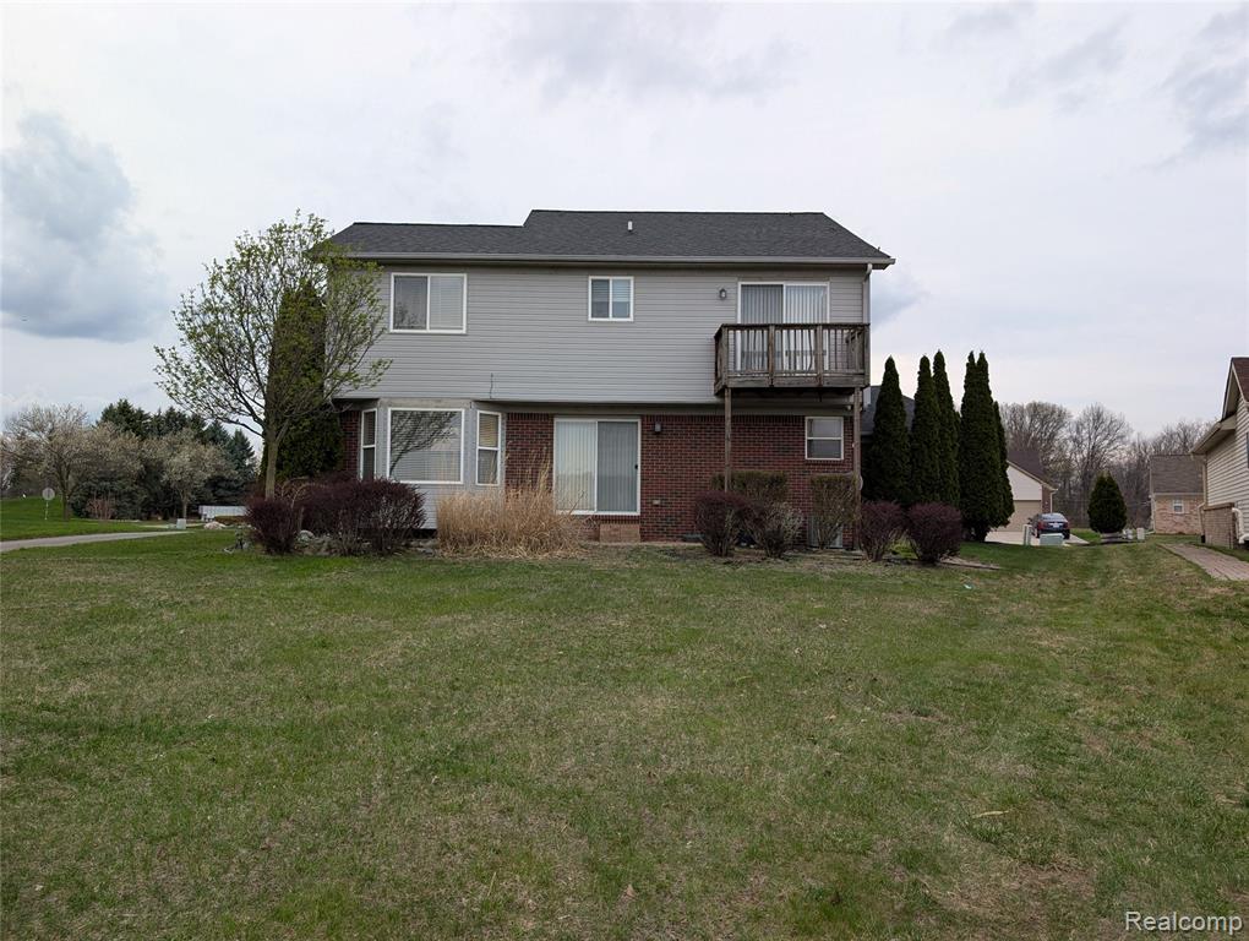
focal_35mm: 24
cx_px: 624
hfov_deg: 71.5
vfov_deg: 56.9
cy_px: 470
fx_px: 867
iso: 20
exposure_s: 1/213
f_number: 1.68
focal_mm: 6.9
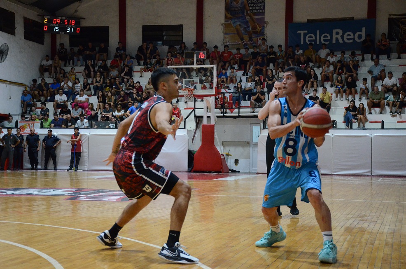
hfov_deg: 28.1
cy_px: 134
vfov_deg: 18.8
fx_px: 810
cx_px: 203
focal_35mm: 72
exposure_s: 1/400
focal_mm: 48
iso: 4000
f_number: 5
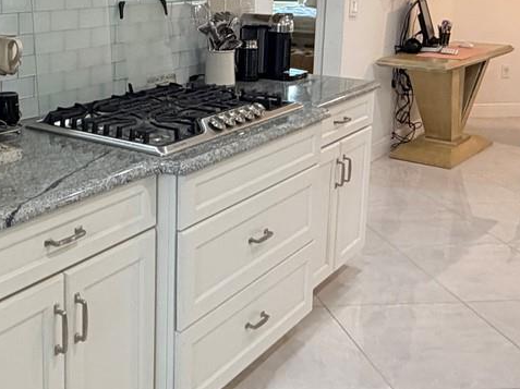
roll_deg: -0.5
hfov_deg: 38.7
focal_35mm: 47
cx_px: 94
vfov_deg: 30.1
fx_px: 705
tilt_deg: -9.6
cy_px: 74
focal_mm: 2.22
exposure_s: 1/120
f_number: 2.2
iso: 320
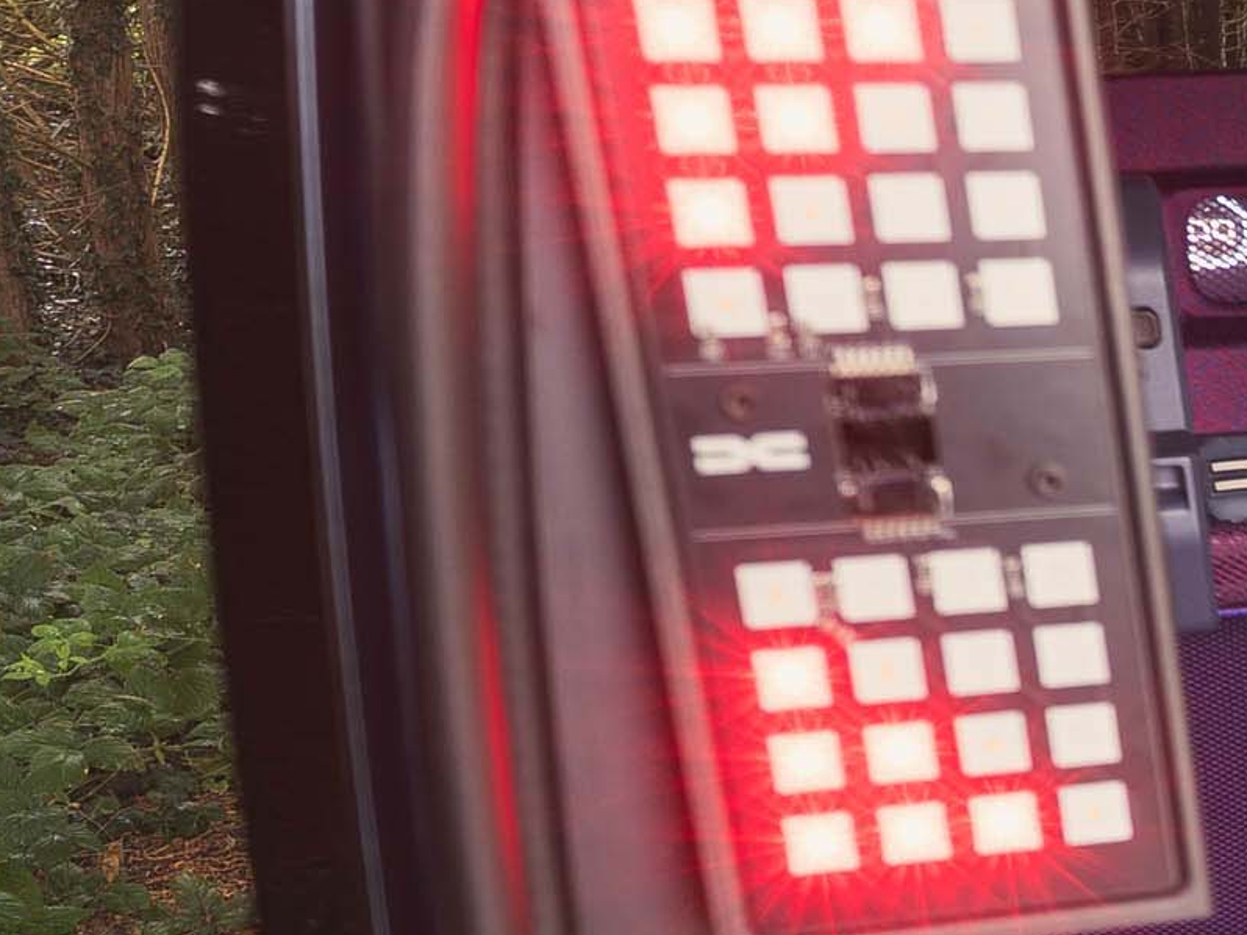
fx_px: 2737
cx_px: 2444
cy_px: 894
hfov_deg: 18.1
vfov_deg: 18.9
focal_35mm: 76
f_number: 5
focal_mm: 18
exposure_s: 1/13
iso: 100
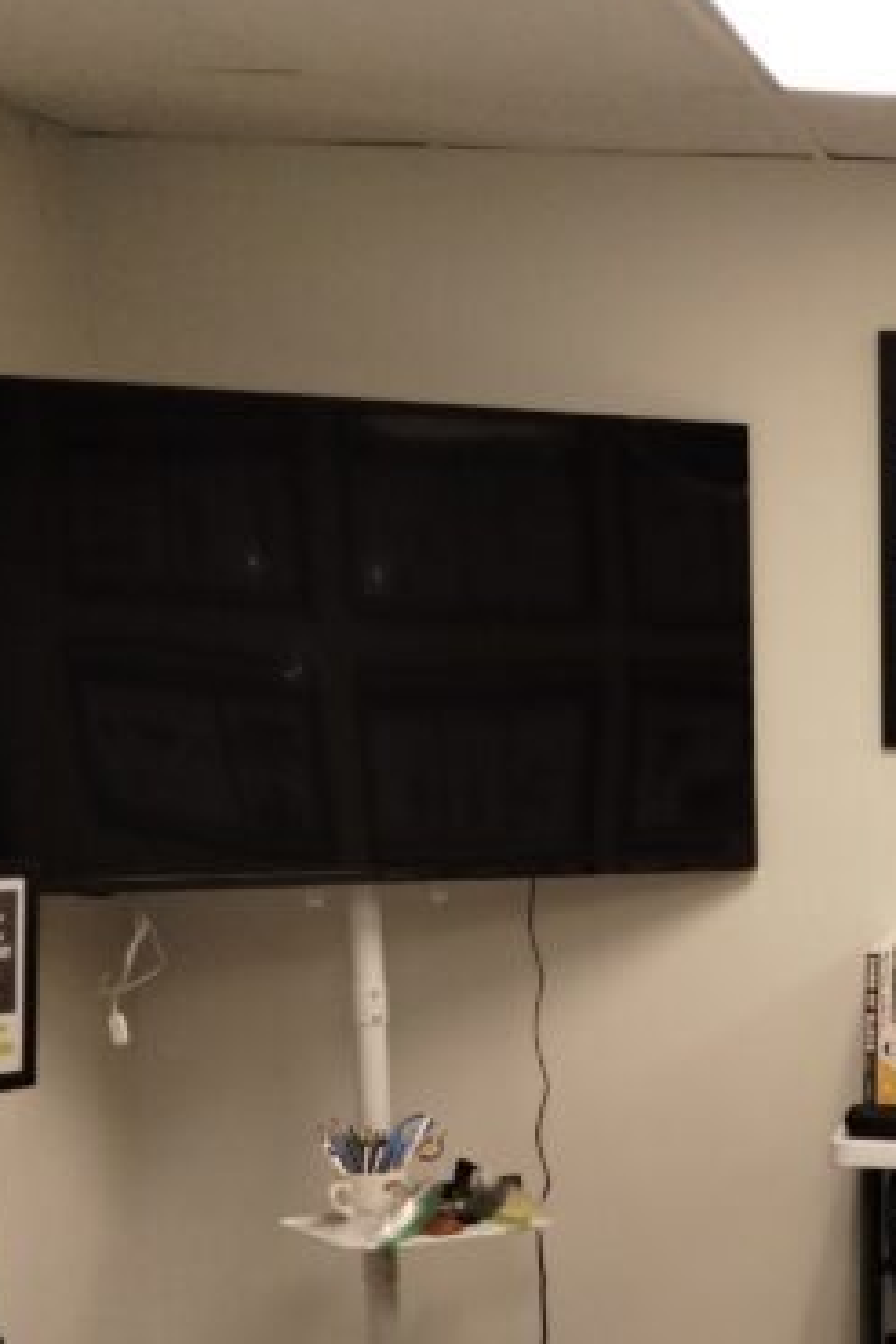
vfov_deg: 24.1
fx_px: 3024
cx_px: 1264
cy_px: 1298
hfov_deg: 15.7
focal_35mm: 81
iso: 547
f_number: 1.8
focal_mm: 4.27
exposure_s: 1/30
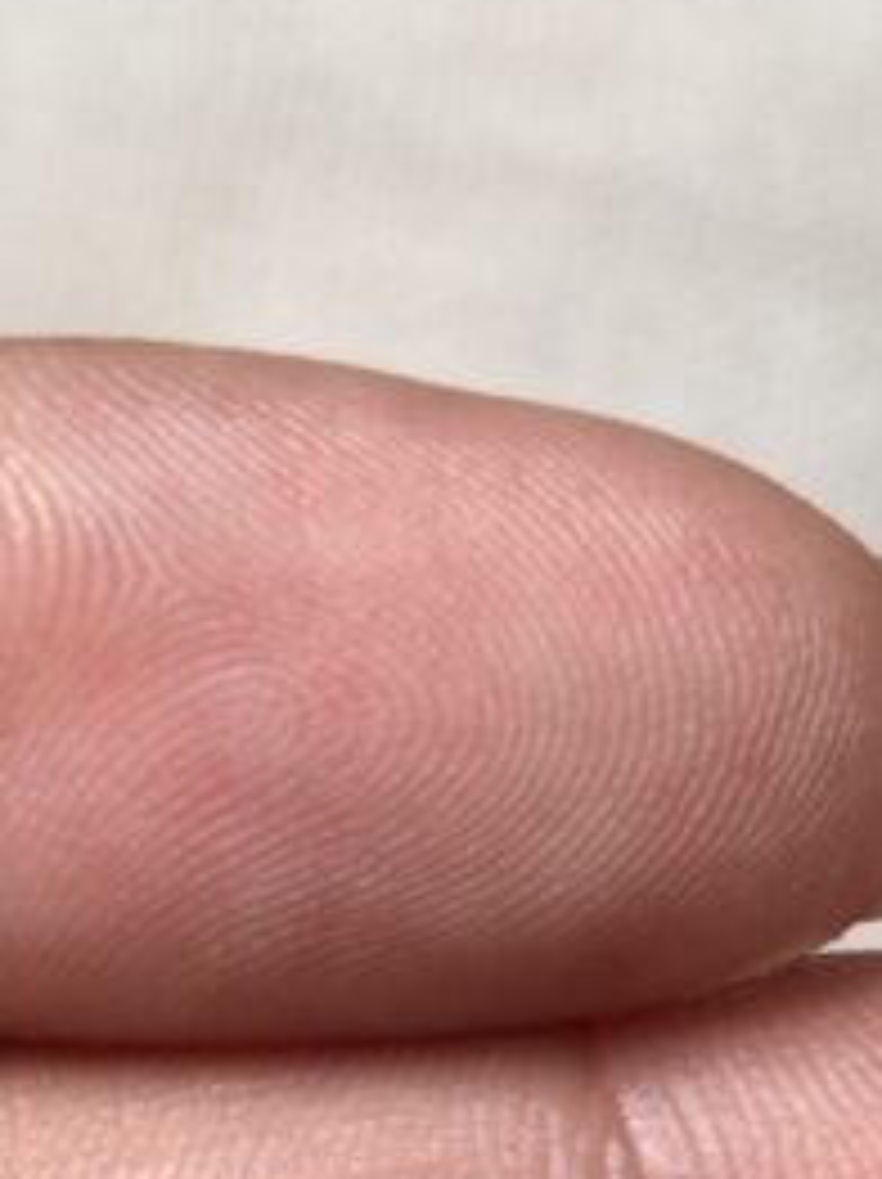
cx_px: -126
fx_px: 5410
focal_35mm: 159
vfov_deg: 11.9
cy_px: 1732
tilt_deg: -77.0
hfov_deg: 9.2
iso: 32
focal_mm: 5.96
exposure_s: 1/154
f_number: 1.6
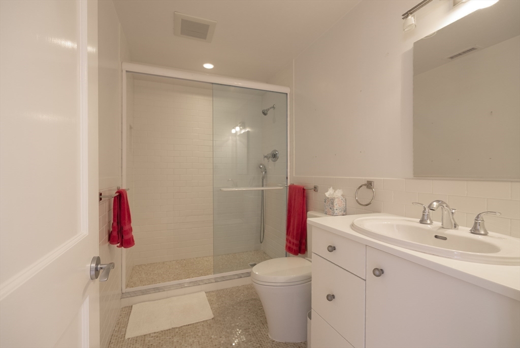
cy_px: 174
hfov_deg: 94.9
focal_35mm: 16
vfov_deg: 72.1
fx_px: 238
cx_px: 260
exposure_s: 1/25
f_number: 5.6
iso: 500
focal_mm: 16.5
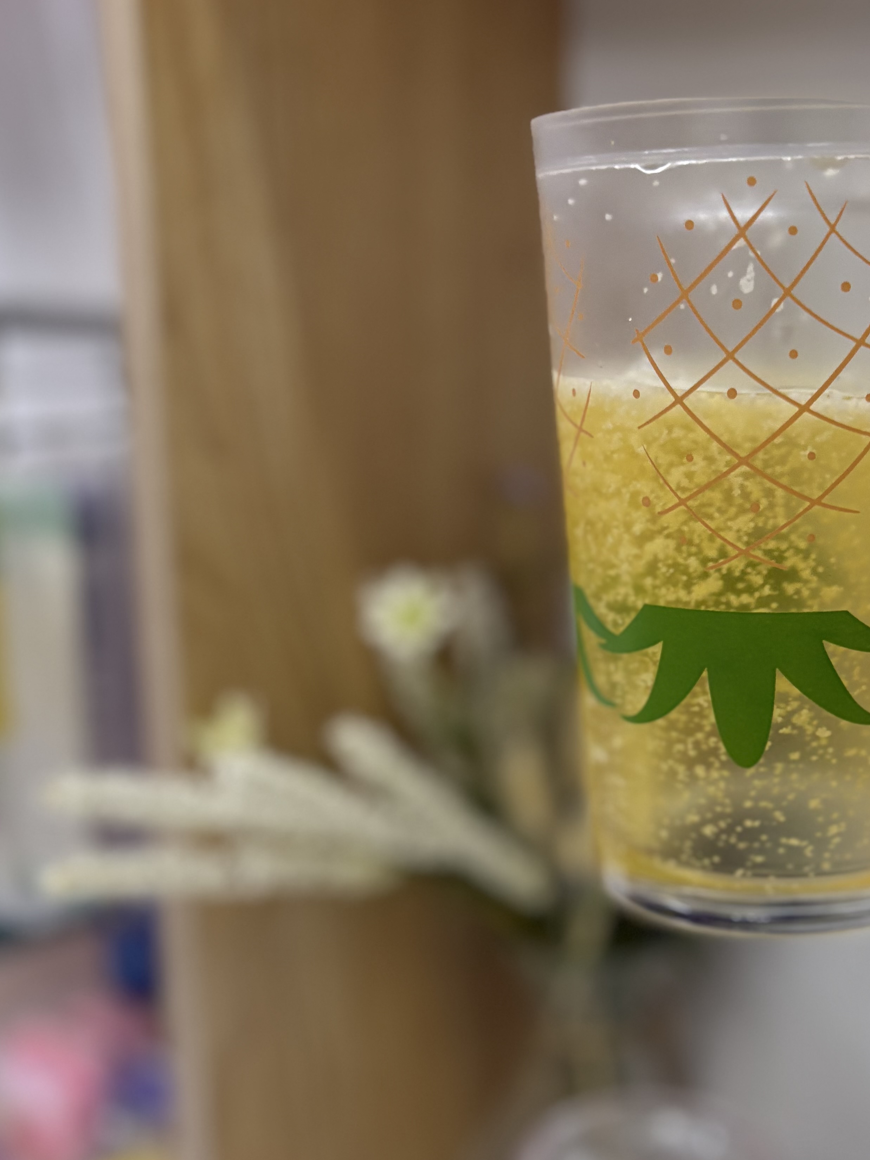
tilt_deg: -16.1
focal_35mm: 45
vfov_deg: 41.6
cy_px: 751
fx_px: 1508
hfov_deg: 31.2
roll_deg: -3.1
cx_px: 714
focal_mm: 5.96
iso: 125
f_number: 1.6
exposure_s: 1/98
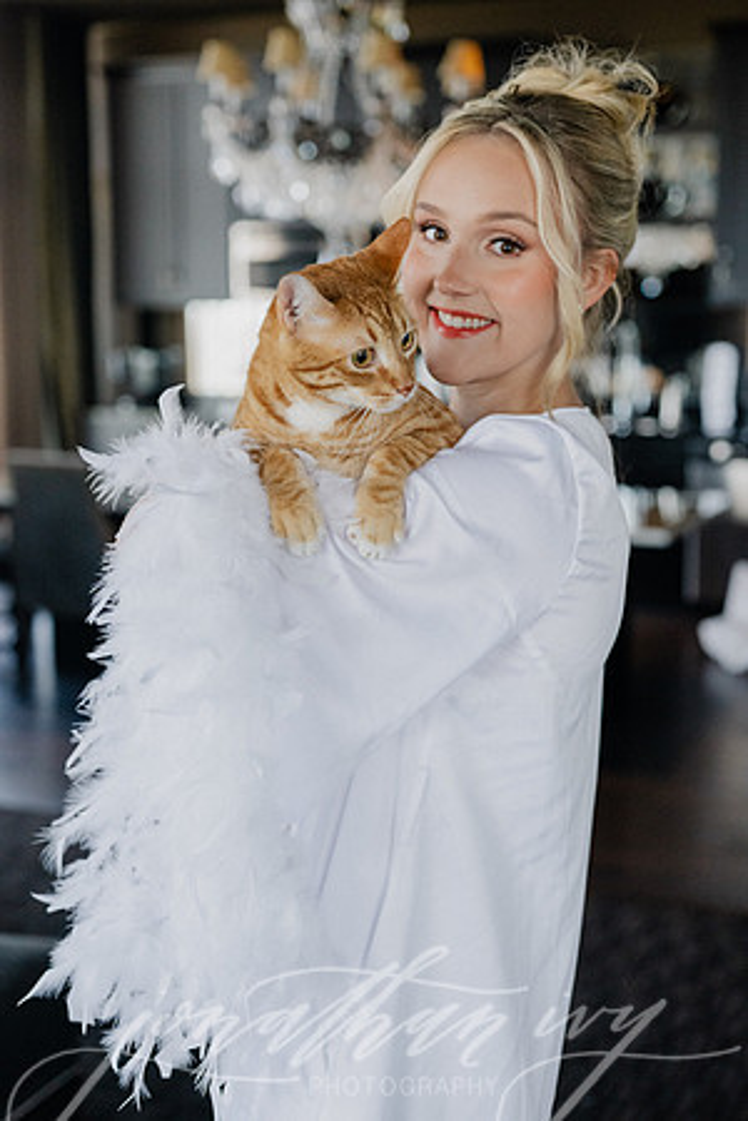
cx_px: 374
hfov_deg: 27.0
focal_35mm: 50
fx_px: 1558
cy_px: 560
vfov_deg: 39.6
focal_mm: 50
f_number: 3.2
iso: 2500
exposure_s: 1/320
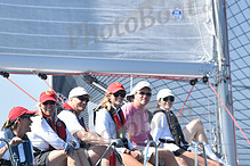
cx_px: 8
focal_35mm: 270
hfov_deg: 7.6
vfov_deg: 5.1
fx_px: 1875
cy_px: 200
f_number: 4
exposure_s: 1/1600
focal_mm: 102
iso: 250
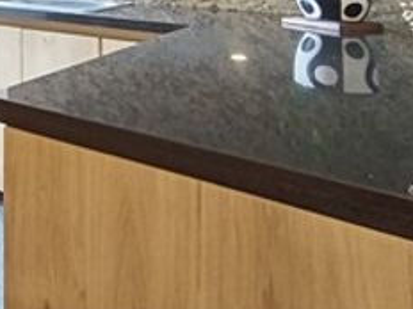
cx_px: -130
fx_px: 549
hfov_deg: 31.4
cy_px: -82
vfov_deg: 27.0
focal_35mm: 46
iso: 1000
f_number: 2.2
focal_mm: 1.65
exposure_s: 1/20
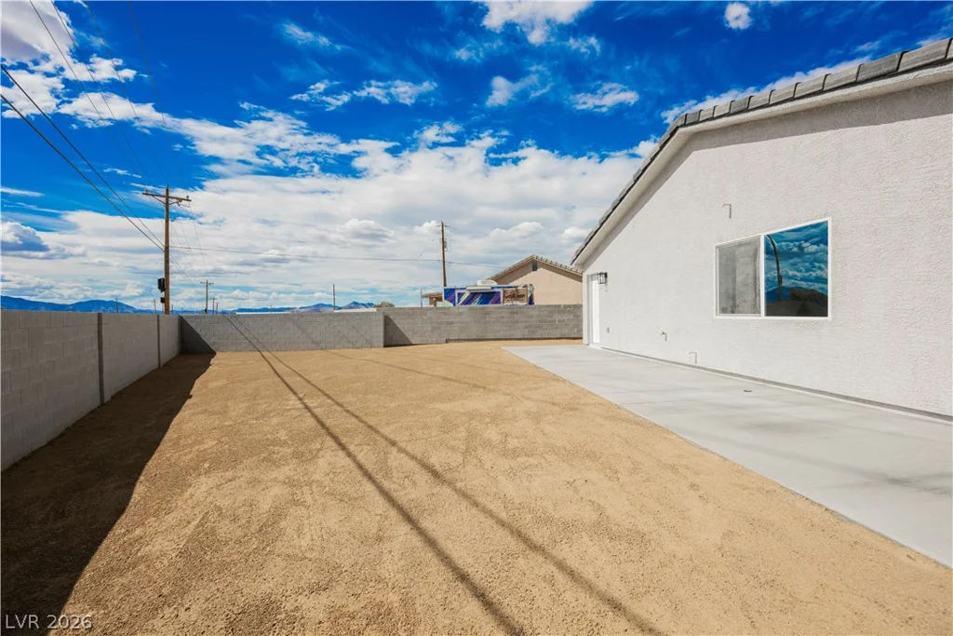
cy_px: 318
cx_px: 476
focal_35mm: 14
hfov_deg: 104.2
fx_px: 371
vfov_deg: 81.2
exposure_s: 1/400
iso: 100
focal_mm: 14
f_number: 8
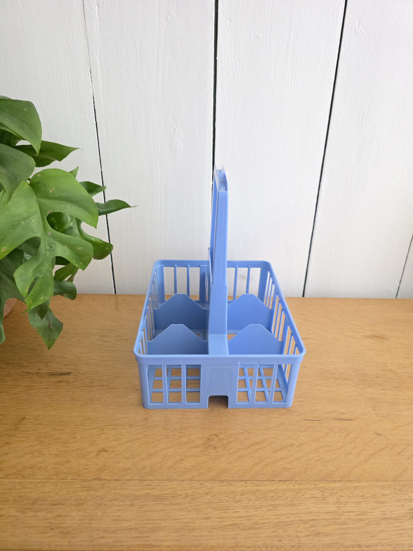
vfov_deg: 73.9
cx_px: 206
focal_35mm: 23
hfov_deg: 58.9
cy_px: 276
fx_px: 366
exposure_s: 1/60
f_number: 1.7
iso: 2000
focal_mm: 6.3
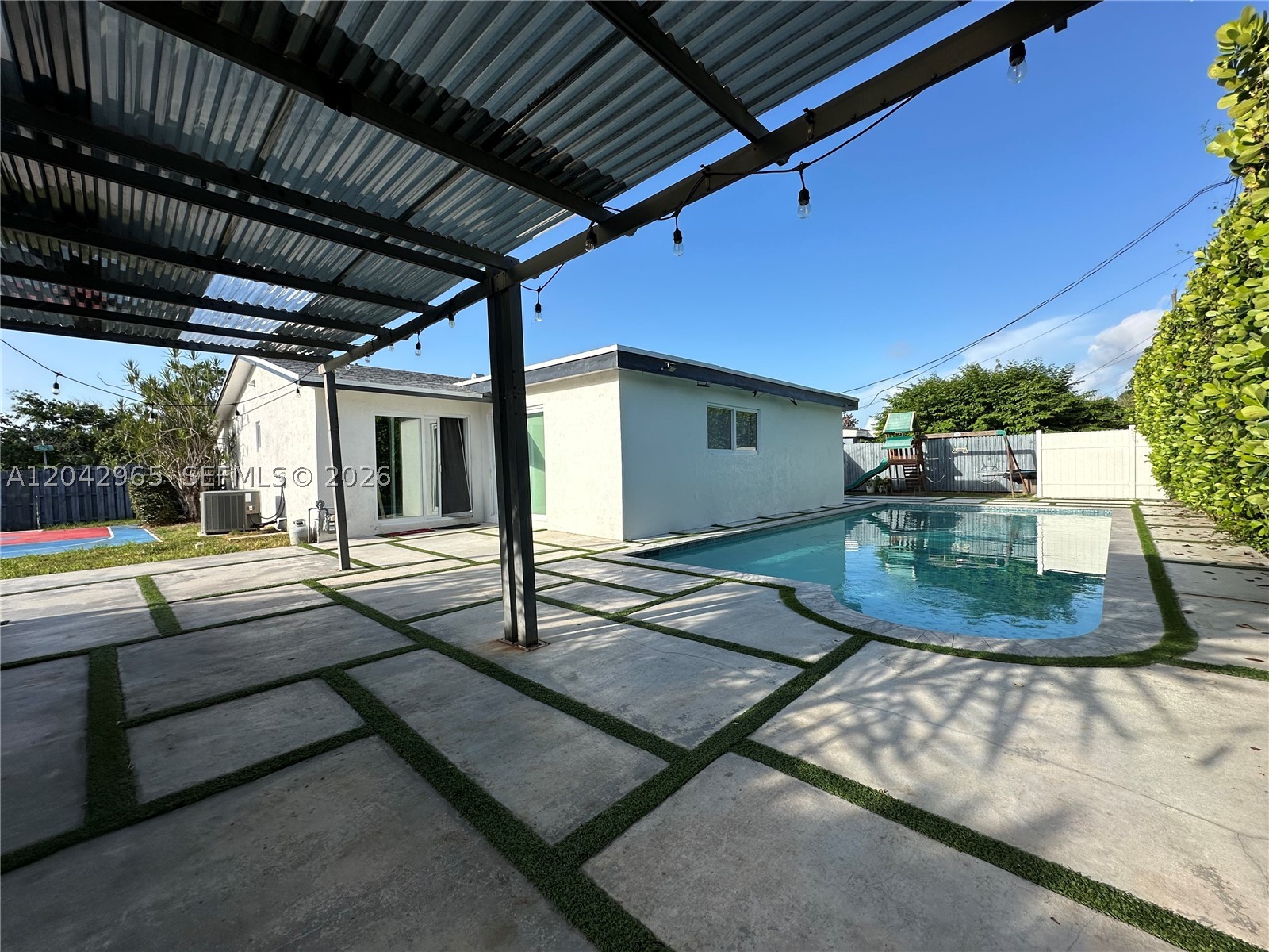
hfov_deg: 102.1
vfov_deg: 85.7
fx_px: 513
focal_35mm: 14
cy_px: 476
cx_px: 634
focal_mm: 2.22
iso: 50
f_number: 2.2
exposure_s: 1/1383
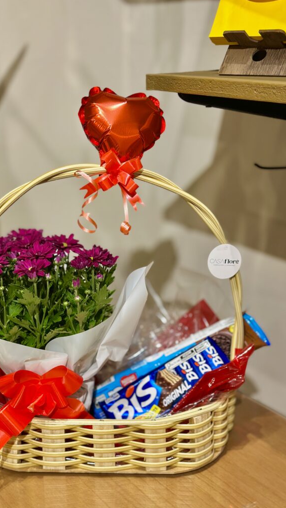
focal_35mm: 53
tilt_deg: -17.1
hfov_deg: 22.6
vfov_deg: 39.2
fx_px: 715
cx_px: 103
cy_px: 255
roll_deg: +0.5
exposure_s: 1/60
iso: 160
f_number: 1.78
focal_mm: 6.86
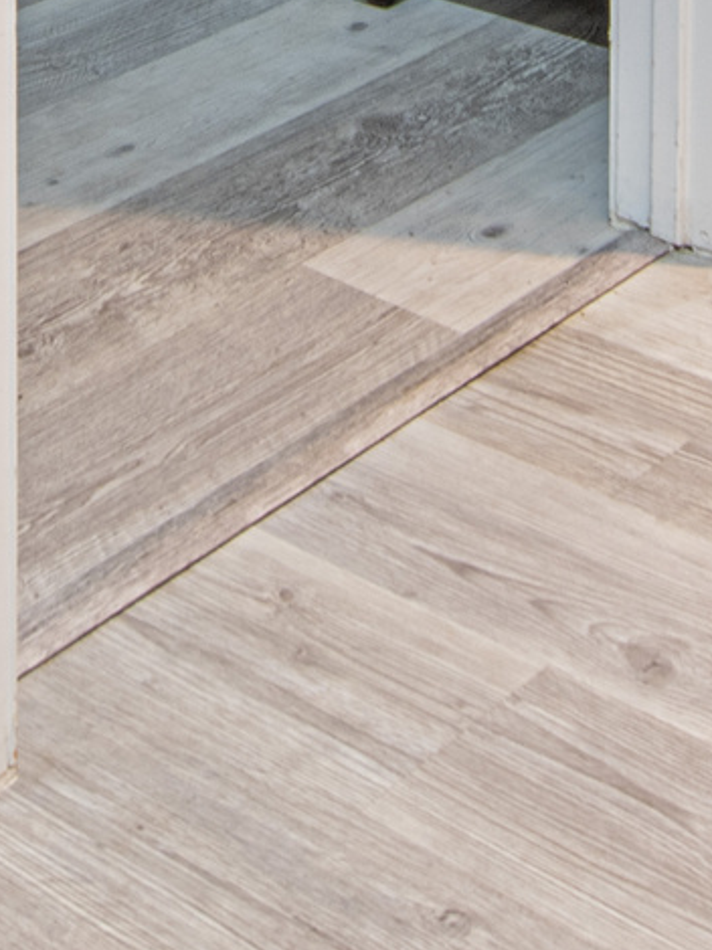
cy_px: -913
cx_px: 157
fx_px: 2690
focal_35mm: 98
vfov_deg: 16.0
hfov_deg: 15.0
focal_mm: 14
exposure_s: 2.5
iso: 64
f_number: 9
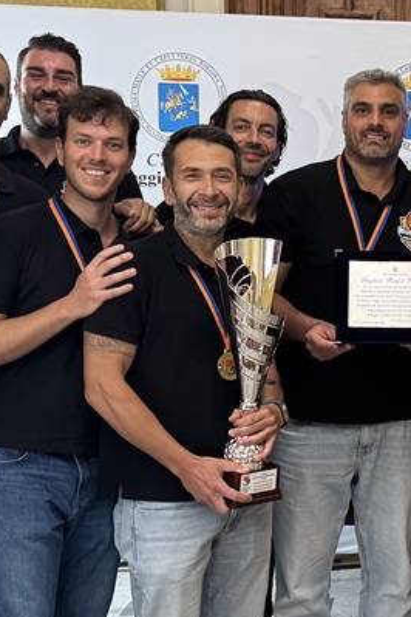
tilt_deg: -2.0
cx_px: 524
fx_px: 1284
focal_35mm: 75
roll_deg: +0.0
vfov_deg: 27.0
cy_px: 285
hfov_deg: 17.2
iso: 320
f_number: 1.78
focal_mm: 6.76
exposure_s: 1/50
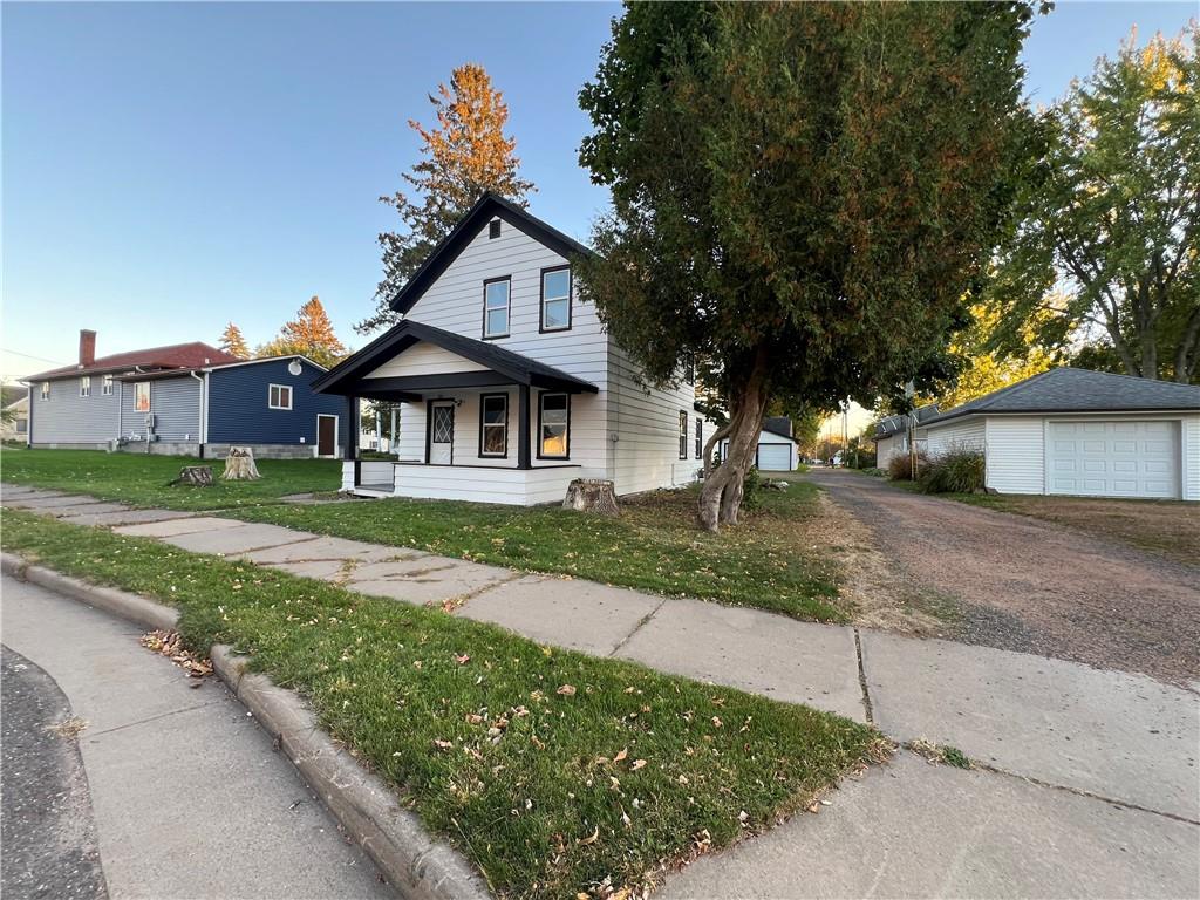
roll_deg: -0.8
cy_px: 450
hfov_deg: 106.2
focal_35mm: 13
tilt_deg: +0.8
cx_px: 600
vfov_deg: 89.9
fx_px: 451
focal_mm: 1.57
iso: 50
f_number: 1.8
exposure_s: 1/99
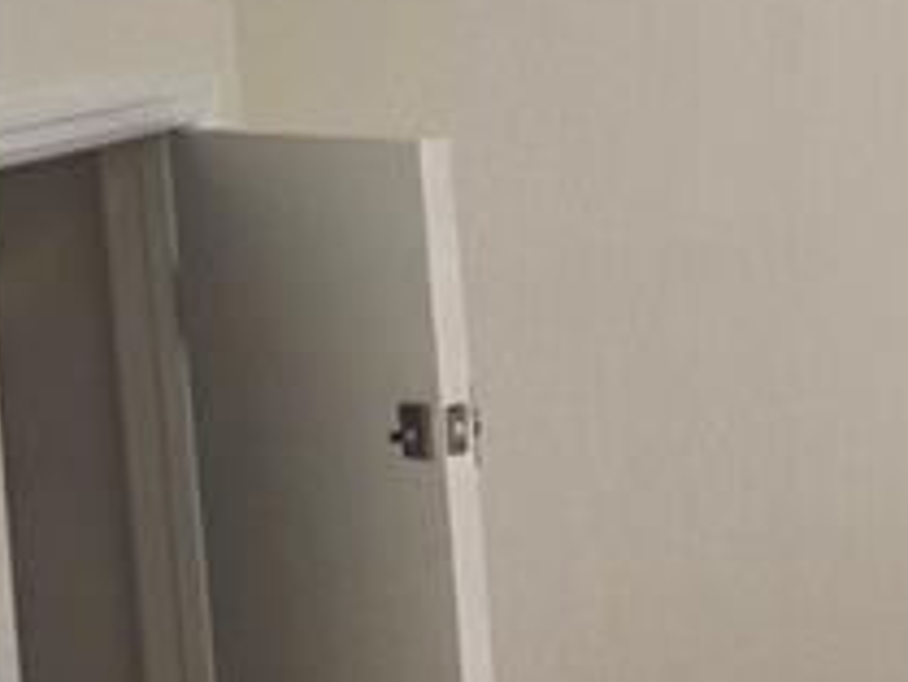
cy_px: 109
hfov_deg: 13.5
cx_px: 1612
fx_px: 3464
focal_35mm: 132
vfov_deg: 11.2
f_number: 1.7
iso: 200
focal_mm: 6.3
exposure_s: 1/120
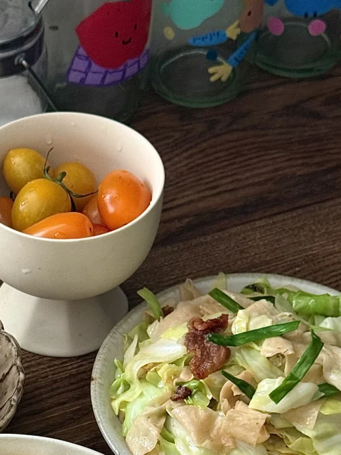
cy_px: 439
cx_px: 63
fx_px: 1367
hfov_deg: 14.1
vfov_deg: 18.5
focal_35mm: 104
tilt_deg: -49.2
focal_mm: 6.76
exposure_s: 1/60
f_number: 1.78
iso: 160
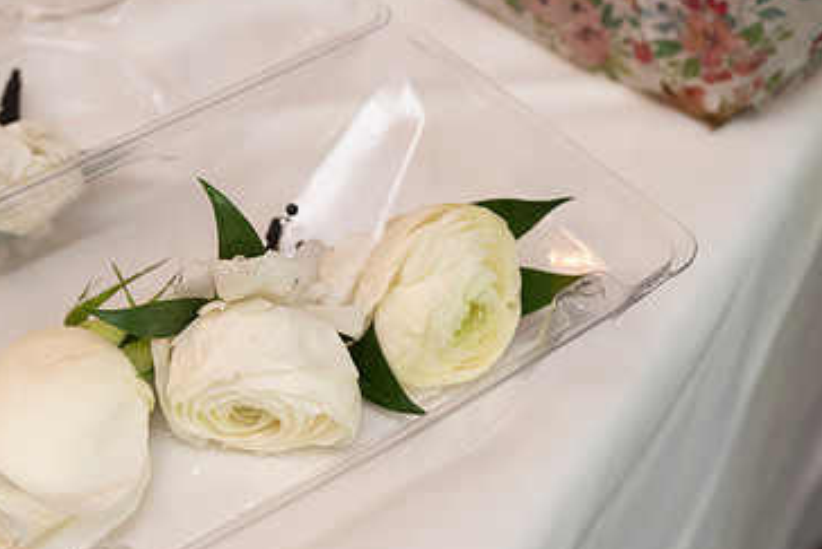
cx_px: 176
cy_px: 243
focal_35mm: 86
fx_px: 1964
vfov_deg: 15.9
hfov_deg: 23.3
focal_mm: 54
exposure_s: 1/30
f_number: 5
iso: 1000
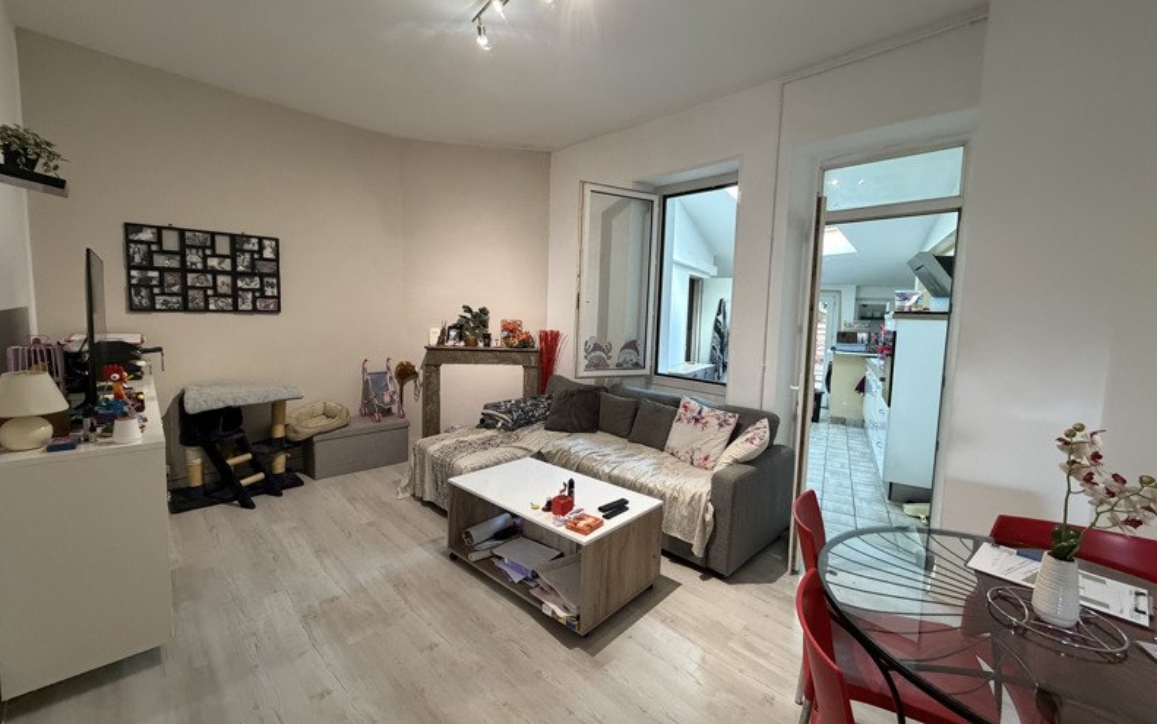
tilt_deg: -4.5
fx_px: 473
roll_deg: -1.6
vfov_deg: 74.8
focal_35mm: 15
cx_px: 576
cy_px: 347
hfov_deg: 101.4
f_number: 2.2
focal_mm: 2.22
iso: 500
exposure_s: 1/50
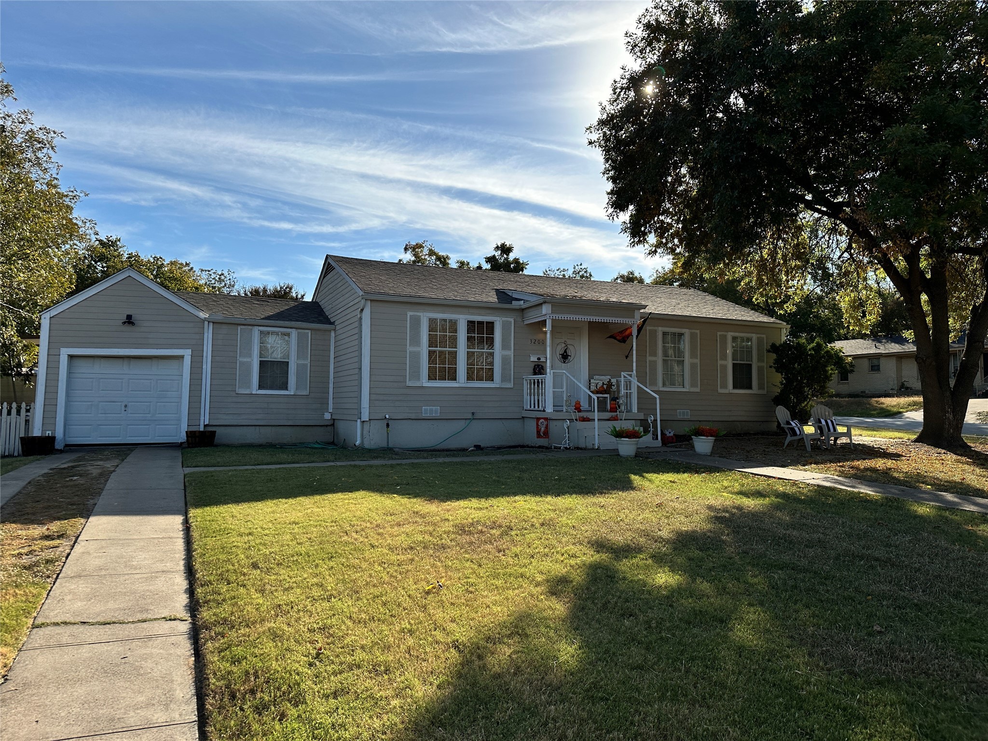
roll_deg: -0.6
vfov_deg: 56.8
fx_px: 685
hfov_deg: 71.6
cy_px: 370
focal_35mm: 24
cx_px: 494
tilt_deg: +3.6
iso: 80
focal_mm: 6.86
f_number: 1.78
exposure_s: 1/6623
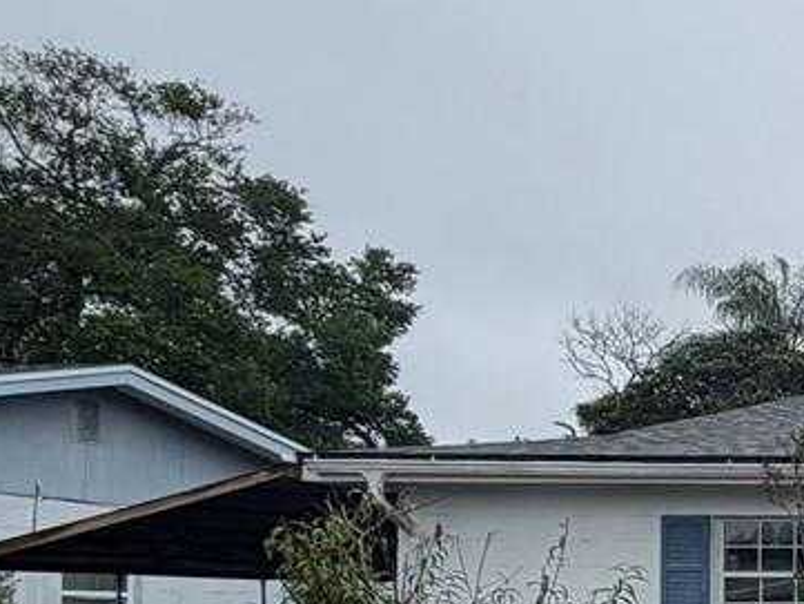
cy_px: 586
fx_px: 1441
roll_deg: +0.6
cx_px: 1486
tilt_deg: +1.6
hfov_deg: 20.6
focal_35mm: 62
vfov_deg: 22.8
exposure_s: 1/579
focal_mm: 2.22
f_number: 2.2
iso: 40
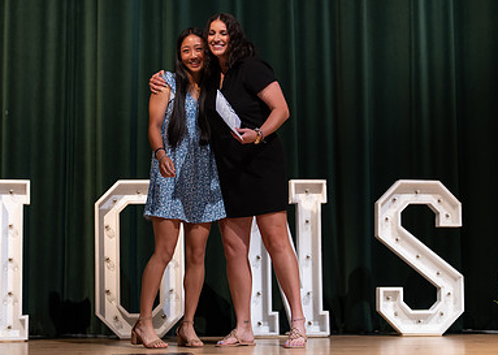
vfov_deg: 17.0
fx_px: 1187
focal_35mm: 84
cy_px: 155
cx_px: 209
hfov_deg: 23.7
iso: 500
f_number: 1.2
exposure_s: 1/320
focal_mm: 50
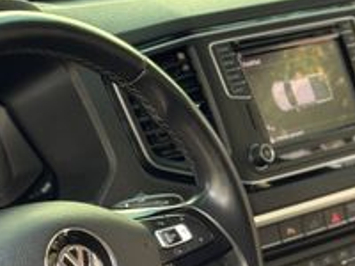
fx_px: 1159
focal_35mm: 113
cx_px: 147
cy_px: 273
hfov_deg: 17.4
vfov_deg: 12.9
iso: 200
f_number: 1.78
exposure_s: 1/119
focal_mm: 6.76
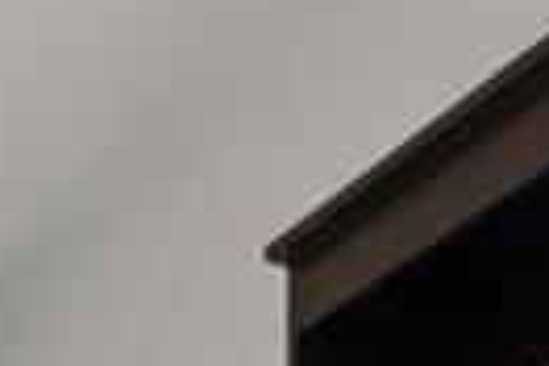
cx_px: -29
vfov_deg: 9.0
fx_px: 1745
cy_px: 1200
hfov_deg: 17.4
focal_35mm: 114
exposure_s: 1/4
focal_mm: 14.7
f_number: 7.1
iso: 800
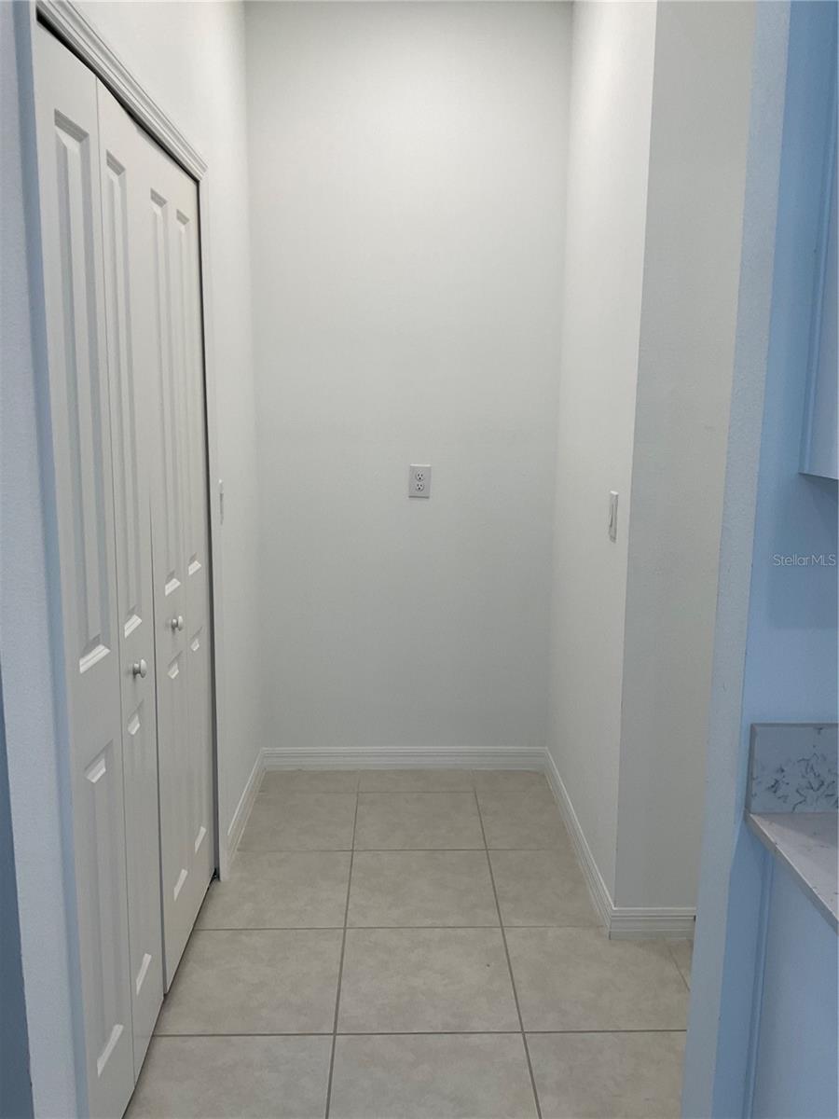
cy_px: 560
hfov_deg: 48.2
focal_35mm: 29
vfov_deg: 61.7
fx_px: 937
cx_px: 420
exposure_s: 1/60
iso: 40
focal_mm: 3
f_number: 1.8
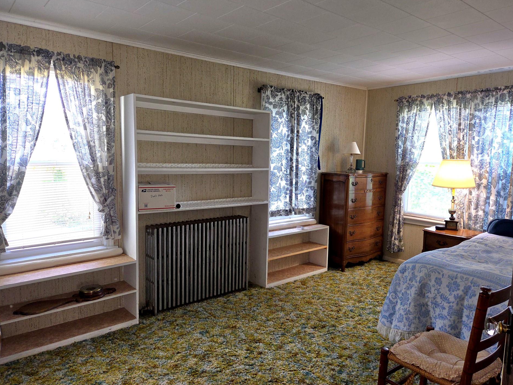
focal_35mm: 25
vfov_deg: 54.9
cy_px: 197
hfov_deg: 69.4
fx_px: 370
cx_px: 263
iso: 125
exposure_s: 1/60.2
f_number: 1.8
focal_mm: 5.4
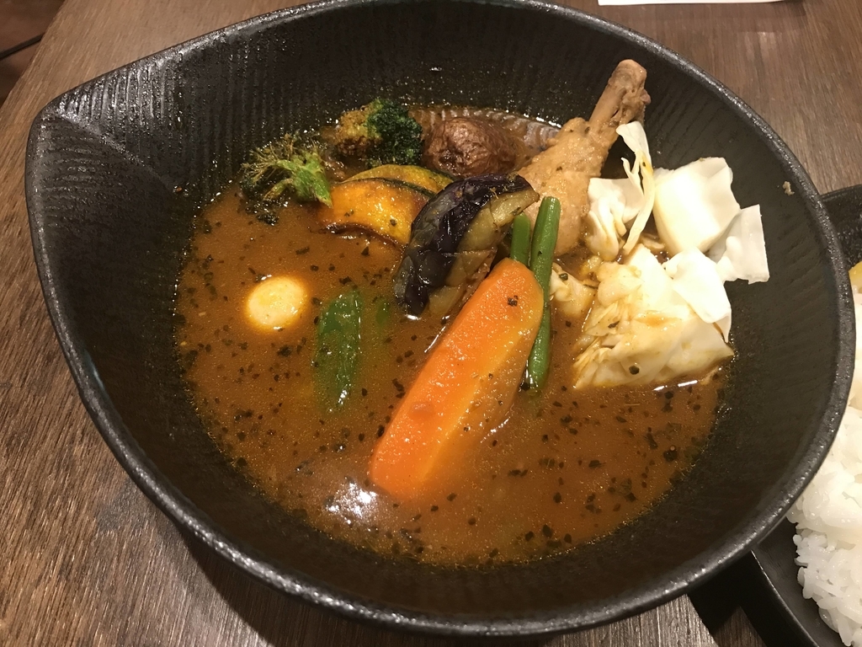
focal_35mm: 28
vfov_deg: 49.7
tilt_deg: -58.3
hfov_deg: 63.4
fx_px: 697
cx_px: 431
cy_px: 324
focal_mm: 3.99
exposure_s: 1/17
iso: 100
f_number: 1.8
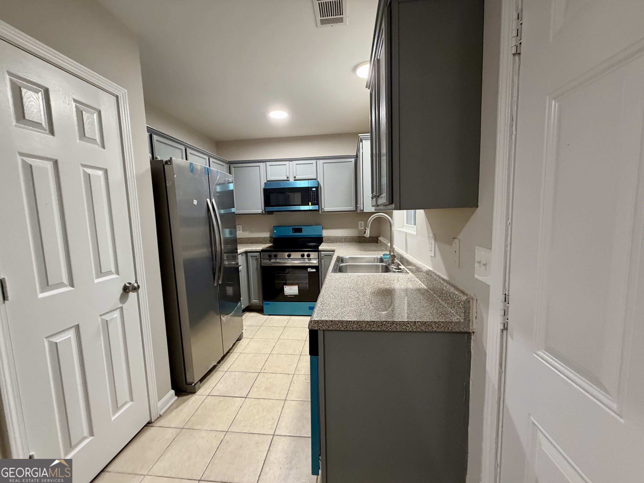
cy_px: 242
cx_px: 322
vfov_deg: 85.7
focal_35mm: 14
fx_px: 260
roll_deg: +1.4
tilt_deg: -5.7
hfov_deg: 102.1
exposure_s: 1/60
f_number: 2.2
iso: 400
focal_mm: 2.22
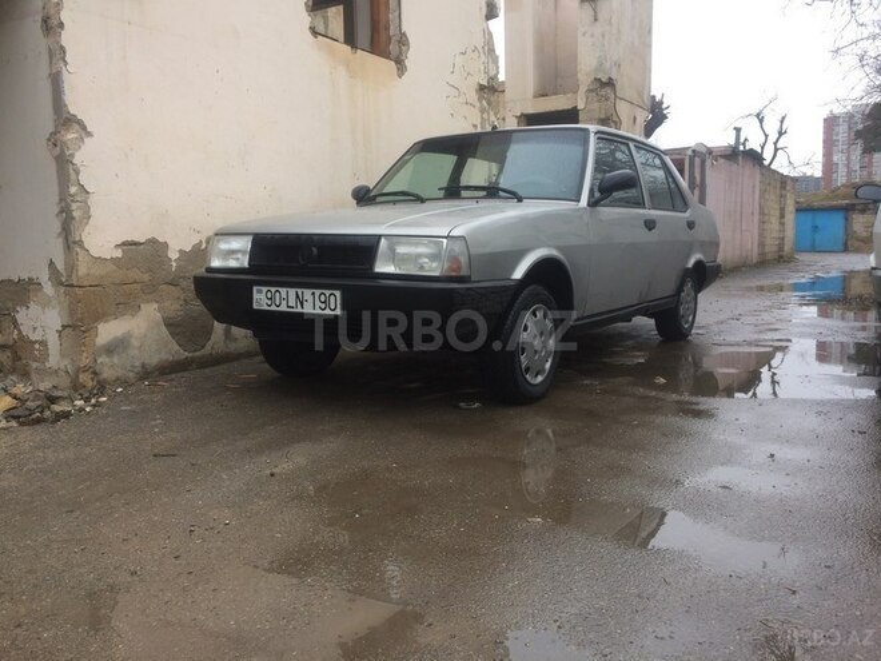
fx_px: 738
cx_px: 440
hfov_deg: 61.7
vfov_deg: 48.2
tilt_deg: -5.6
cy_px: 330
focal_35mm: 29
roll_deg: +2.5
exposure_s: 1/119
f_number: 2.2
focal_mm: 4.15
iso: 32
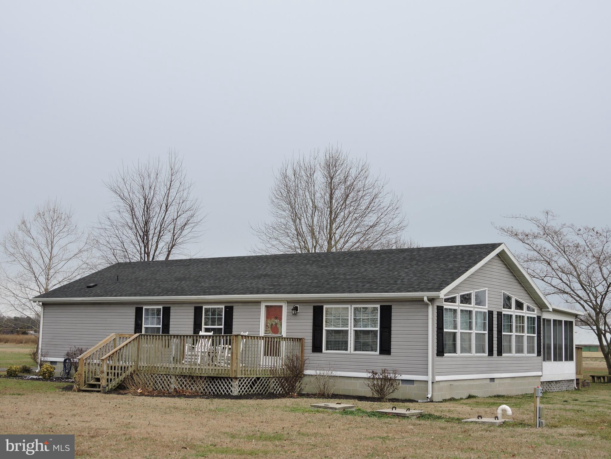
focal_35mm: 50
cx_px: 306
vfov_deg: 29.1
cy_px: 230
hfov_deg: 38.2
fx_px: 883
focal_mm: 9
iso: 100
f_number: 4
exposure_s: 1/400
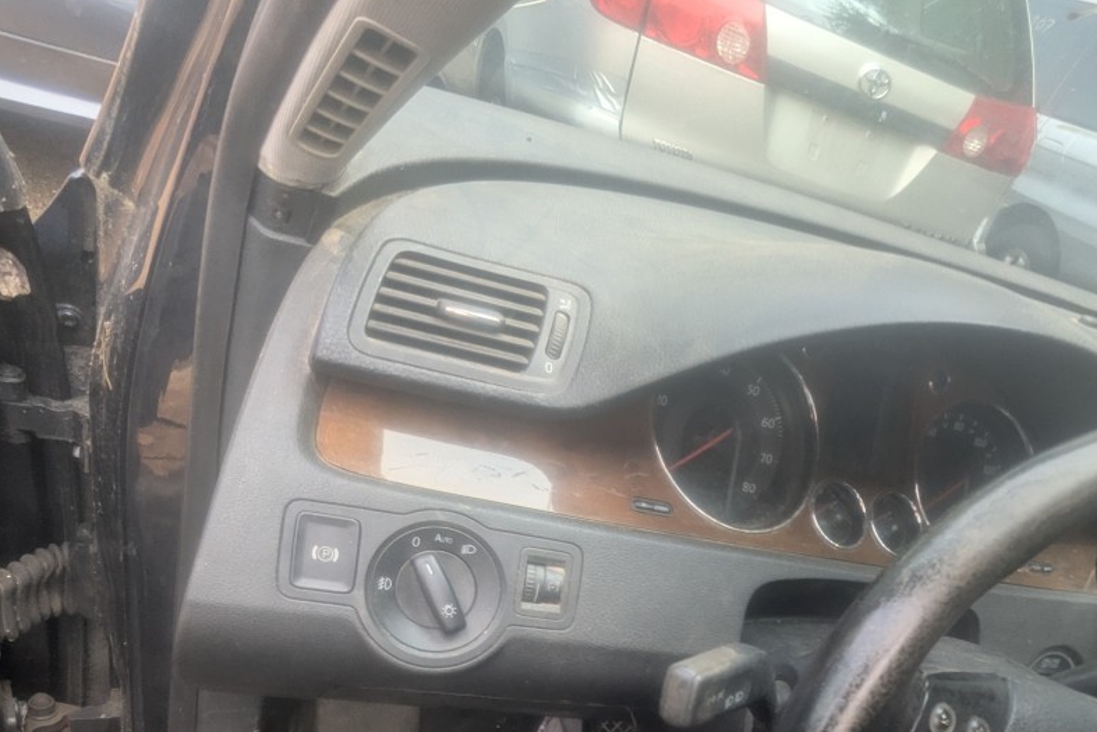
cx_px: 681
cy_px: 651
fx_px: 823
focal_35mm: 27
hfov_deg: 66.4
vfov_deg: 44.0
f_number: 2.2
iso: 50
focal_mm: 2.35
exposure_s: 1/91.5
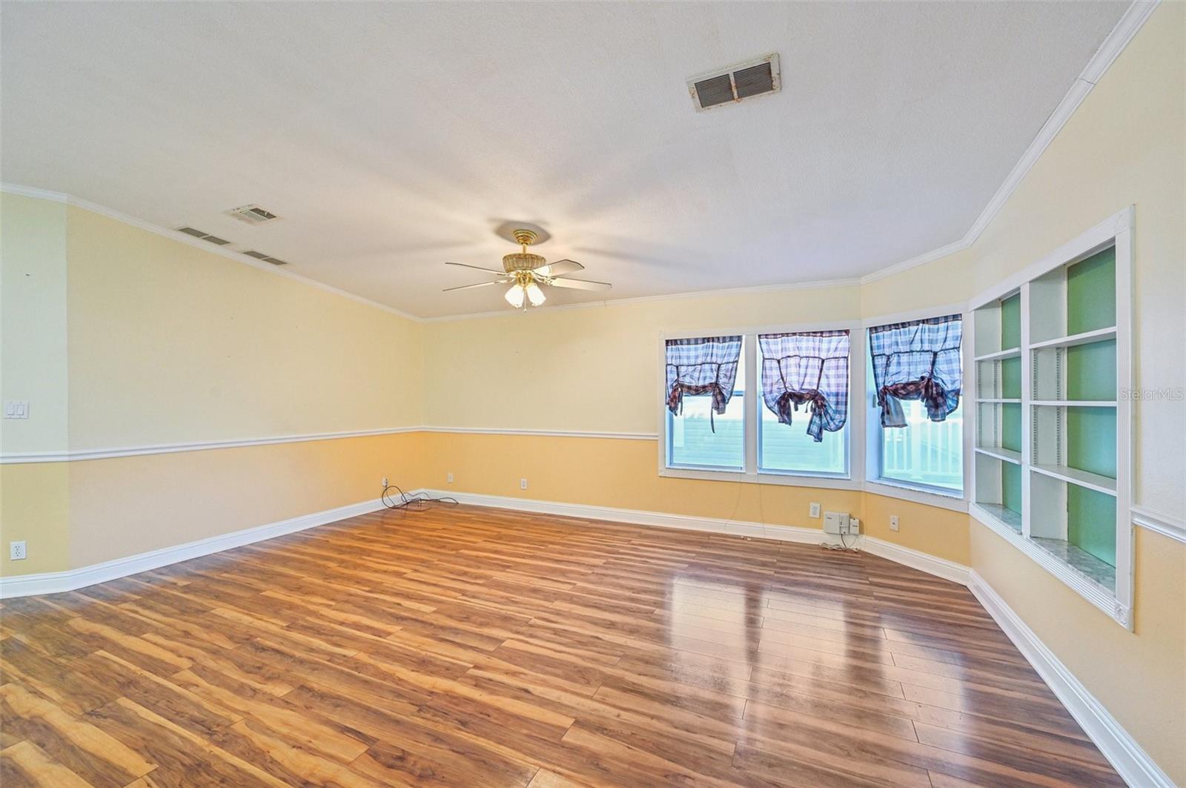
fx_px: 461
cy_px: 394
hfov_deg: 104.3
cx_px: 593
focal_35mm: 14
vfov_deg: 81.1
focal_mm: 14
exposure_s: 1/25
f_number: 8
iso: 400
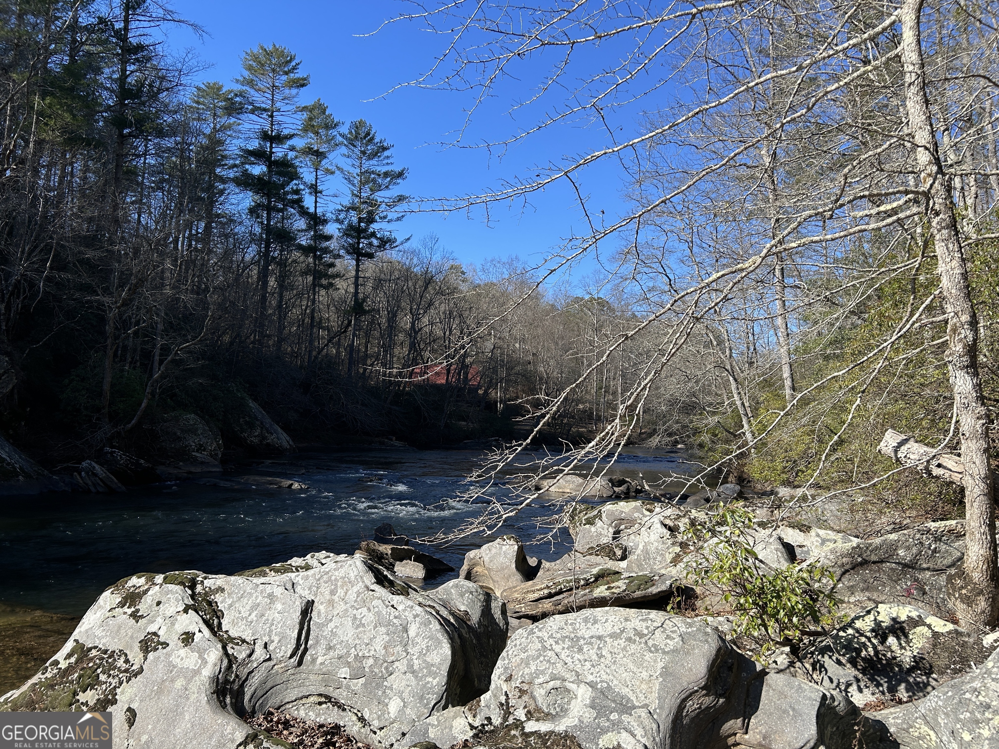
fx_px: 750
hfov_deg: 67.3
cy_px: 374
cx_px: 500
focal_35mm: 26
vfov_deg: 53.1
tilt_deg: +2.9
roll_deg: -2.5
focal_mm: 5.7
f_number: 1.5
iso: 50
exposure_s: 1/2457
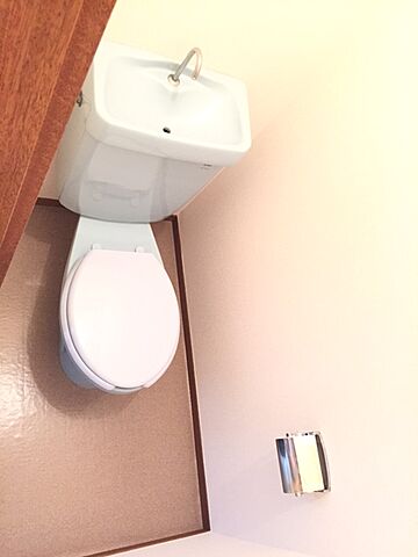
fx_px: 467
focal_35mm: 29
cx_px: 209
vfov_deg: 61.7
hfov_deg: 48.2
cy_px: 278
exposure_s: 1/30
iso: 200
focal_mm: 4.15
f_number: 2.2
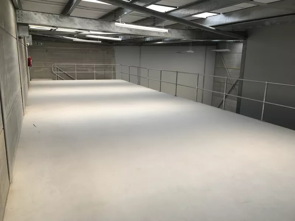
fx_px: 239
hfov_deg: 63.4
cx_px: 148
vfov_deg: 49.7
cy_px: 110
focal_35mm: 28
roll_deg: -0.8
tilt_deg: -11.5
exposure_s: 1/754
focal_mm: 3.99
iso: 20
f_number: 1.8
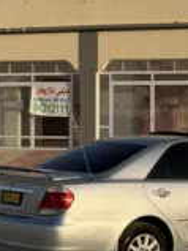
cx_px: 156
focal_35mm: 121
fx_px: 877
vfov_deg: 16.3
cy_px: 112
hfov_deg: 12.2
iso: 64
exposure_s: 1/4878
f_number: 1.78
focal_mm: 6.76
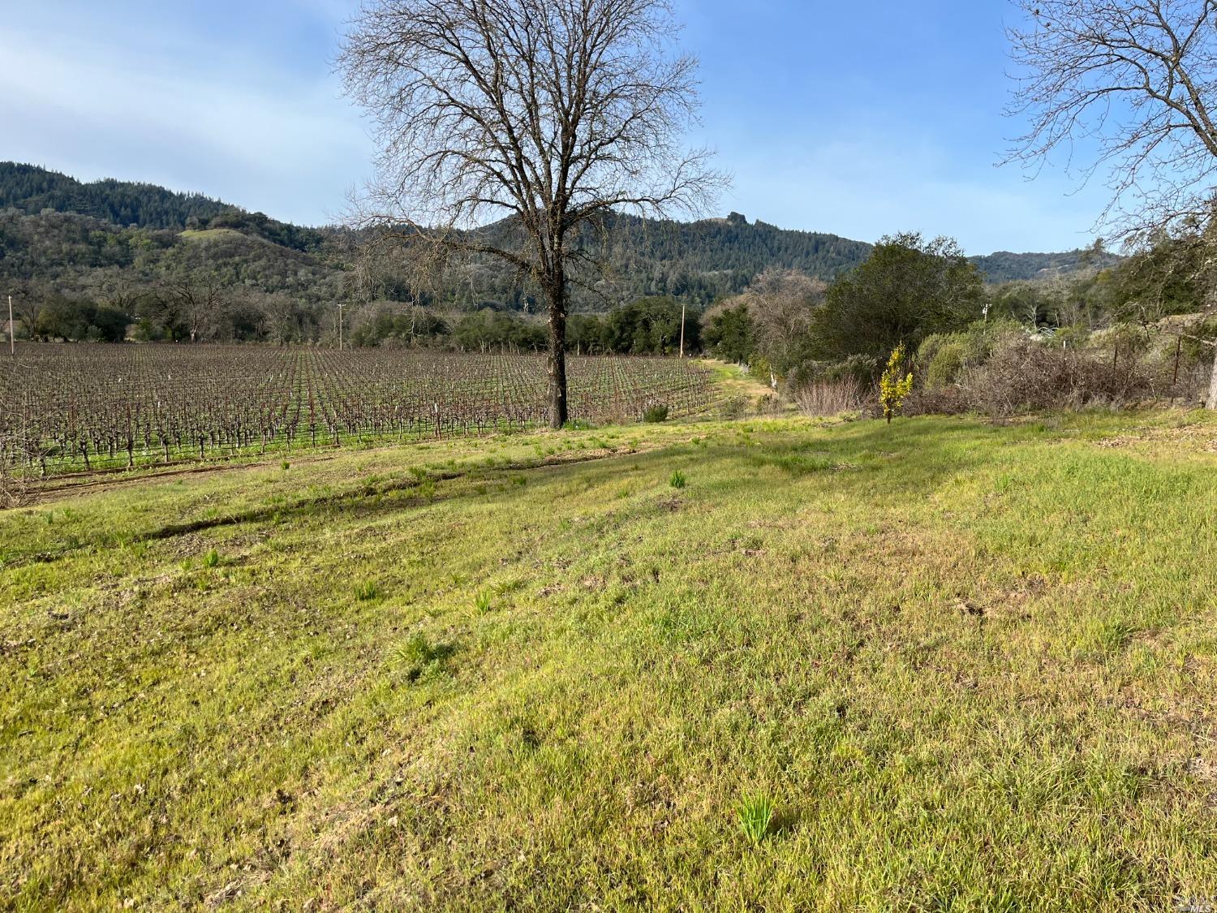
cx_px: 608
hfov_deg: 67.3
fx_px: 914
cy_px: 456
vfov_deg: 53.1
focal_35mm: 26
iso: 50
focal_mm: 5.1
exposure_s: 1/1802
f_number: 1.6
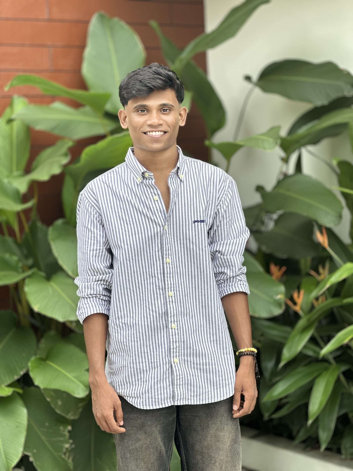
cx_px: 176
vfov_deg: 25.3
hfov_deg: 19.1
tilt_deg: -1.8
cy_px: 236
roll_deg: +2.4
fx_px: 1047
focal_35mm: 77
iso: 25
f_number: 2.8
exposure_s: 1/121
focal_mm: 9
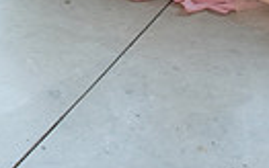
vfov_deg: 8.4
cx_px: 47
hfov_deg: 14.3
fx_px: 1063
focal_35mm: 145
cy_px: -225
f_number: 5
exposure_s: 1/125
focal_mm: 24
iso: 1000
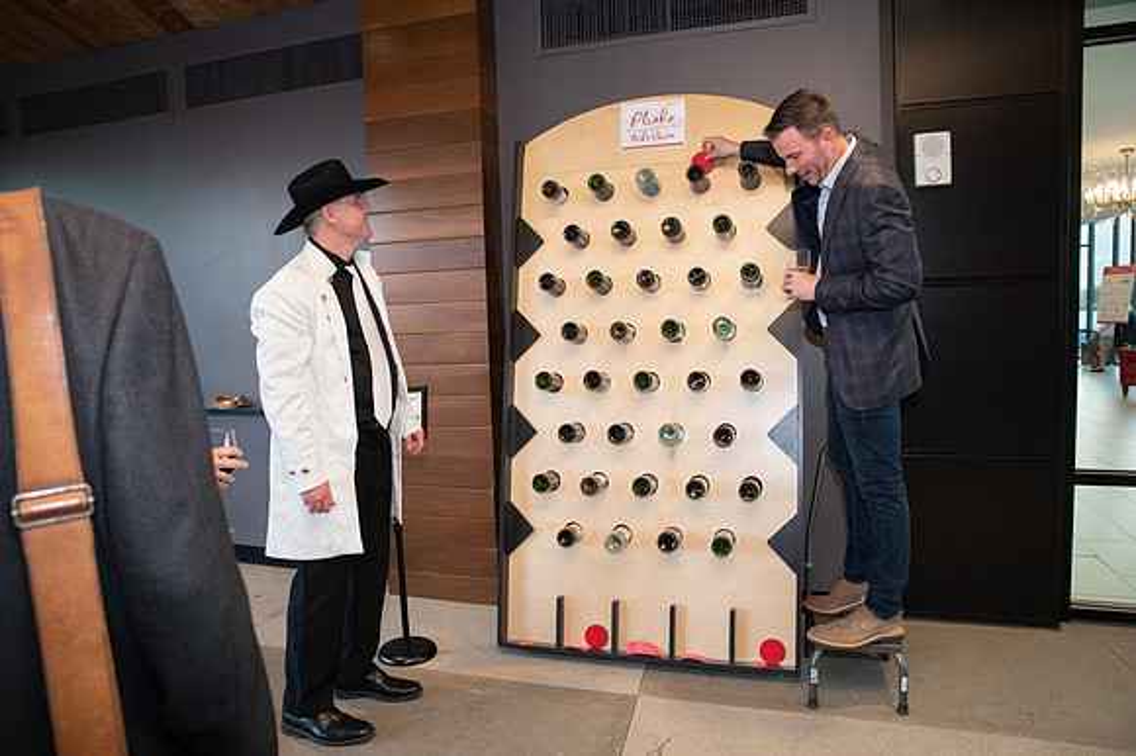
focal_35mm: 24
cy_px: 378
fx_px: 757
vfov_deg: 53.1
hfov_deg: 73.8
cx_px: 568
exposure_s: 1/160
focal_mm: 24
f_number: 4.5
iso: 1250
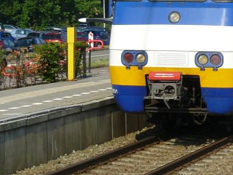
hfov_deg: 10.0
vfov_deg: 7.6
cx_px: 291
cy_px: 19
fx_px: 1306
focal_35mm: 194
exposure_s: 1/640
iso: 100
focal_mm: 9.9
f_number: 4
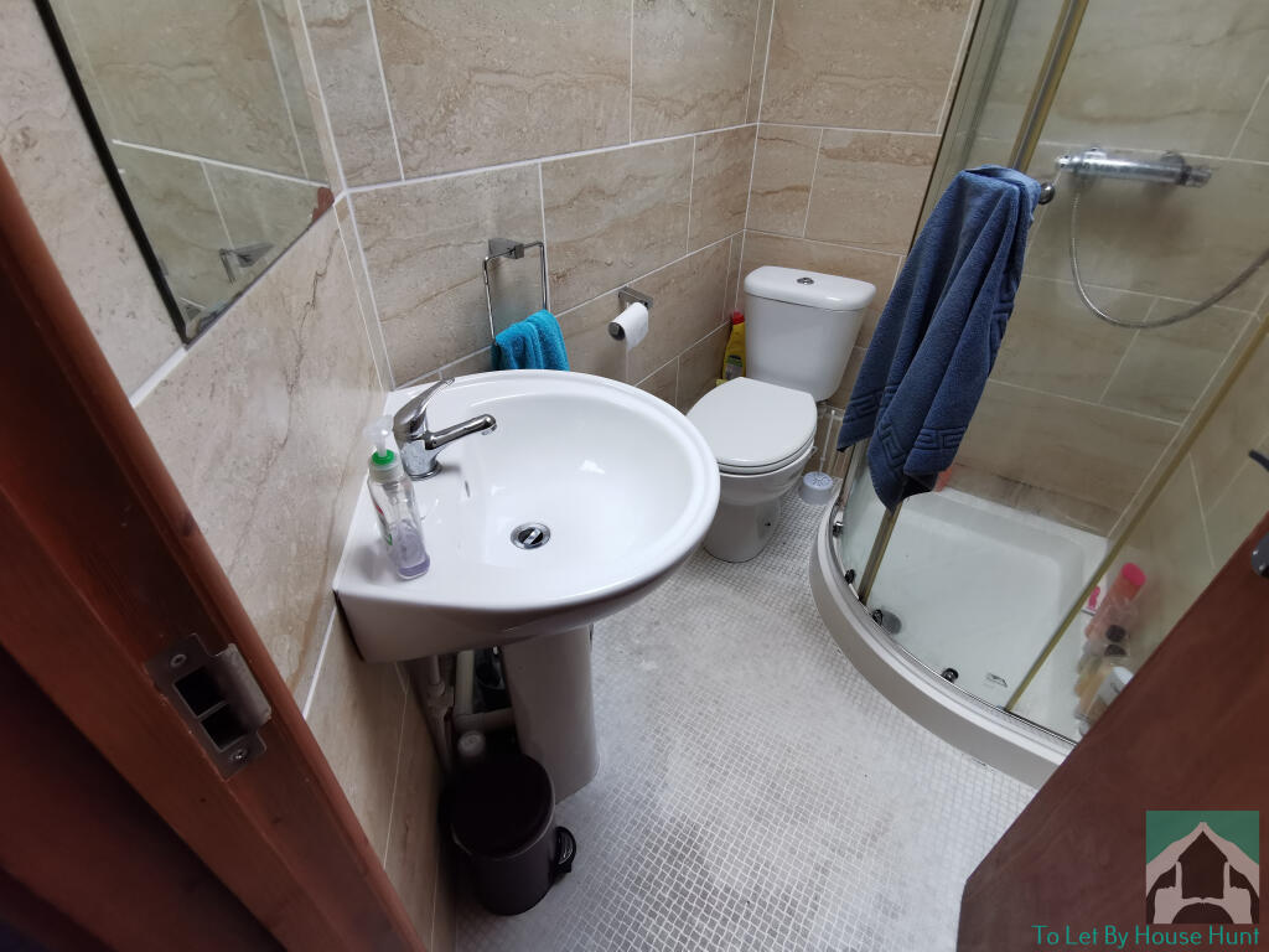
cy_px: 476
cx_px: 634
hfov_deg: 94.5
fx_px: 587
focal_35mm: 16
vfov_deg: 78.1
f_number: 2.2
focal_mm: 2.35
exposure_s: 1/33.3
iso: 160
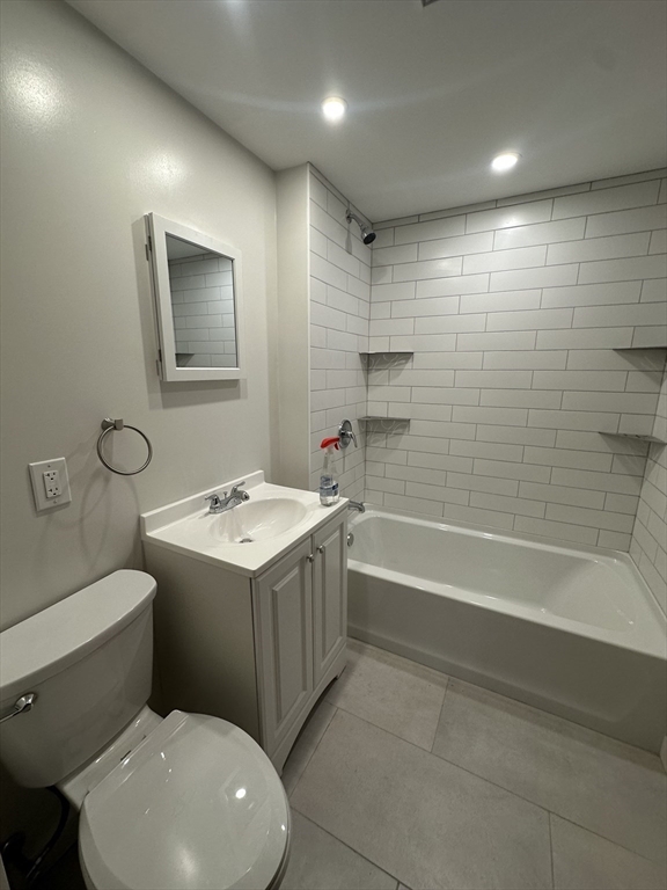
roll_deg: -0.3
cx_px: 334
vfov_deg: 102.1
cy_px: 445
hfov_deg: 85.7
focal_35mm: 14
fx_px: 360
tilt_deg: -10.9
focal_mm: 2.22
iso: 100
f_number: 2.2
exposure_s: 1/120
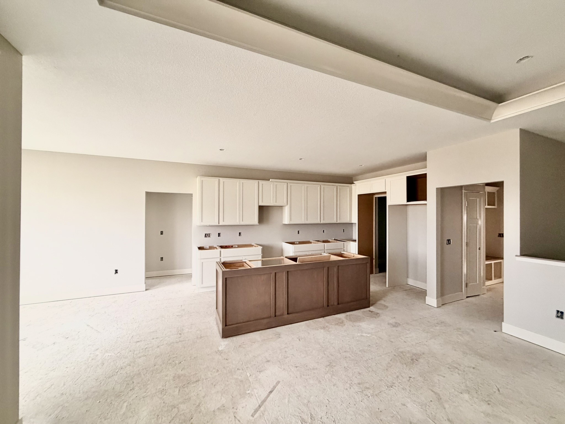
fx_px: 229
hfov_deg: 102.1
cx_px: 282
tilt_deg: +1.2
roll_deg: +0.0
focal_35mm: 14
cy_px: 212
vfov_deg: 85.7
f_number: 2.2
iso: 320
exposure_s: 1/60
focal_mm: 2.22
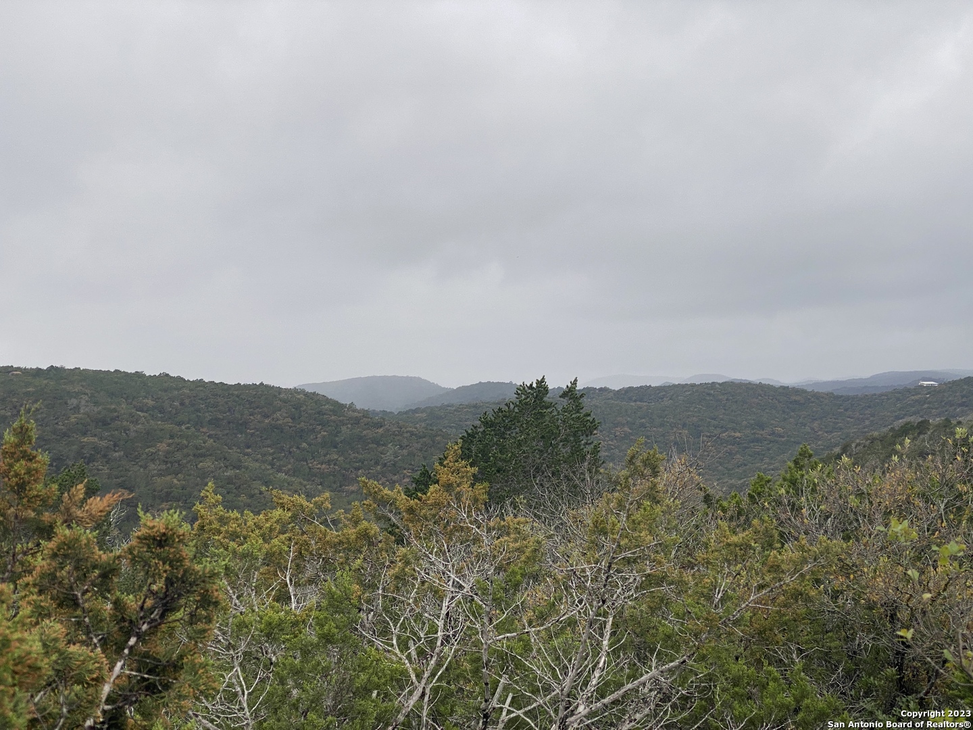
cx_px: 486
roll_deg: +0.2
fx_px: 1462
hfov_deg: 36.8
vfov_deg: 28.0
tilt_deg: -1.4
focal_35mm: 52
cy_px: 365
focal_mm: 6
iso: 20
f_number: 2
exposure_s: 1/279
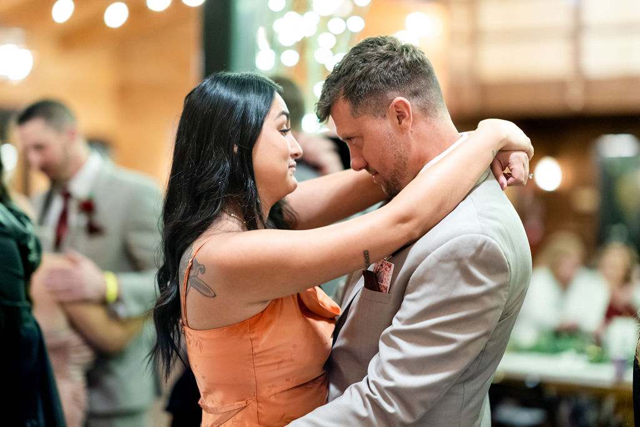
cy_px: 214
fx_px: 1511
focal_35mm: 85
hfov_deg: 23.9
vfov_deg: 16.1
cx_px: 320
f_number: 1.4
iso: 3200
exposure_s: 1/100
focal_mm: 85
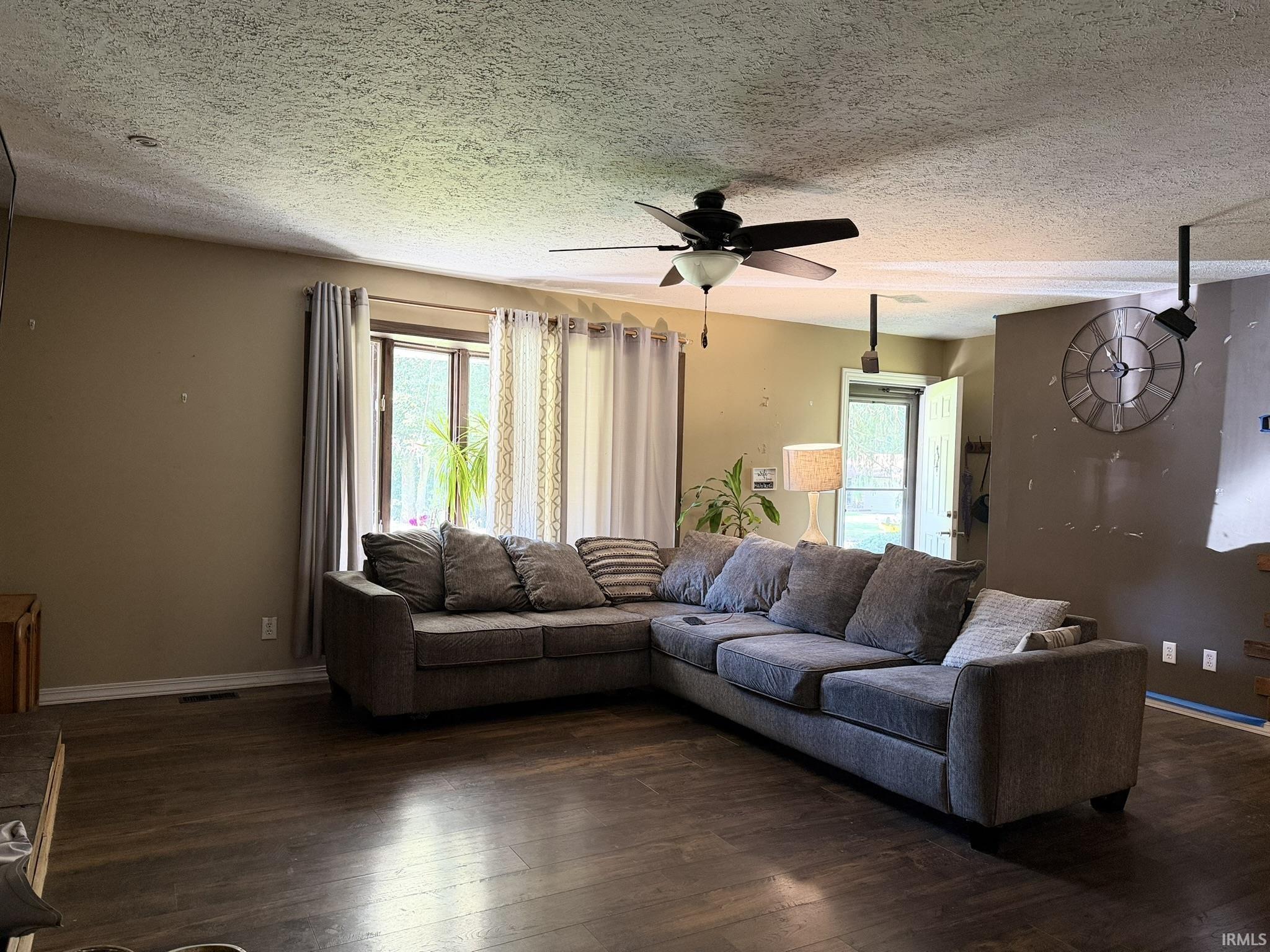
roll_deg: -1.6
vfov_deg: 56.8
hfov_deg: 71.6
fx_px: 881
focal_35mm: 24
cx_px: 635
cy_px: 476
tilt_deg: -1.0
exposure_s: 1/60
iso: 320
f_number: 1.78
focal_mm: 6.76
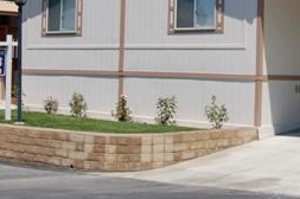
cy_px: 52
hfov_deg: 22.8
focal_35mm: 87
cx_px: 263
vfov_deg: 15.6
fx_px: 726
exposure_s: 1/400
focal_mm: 23
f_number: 10
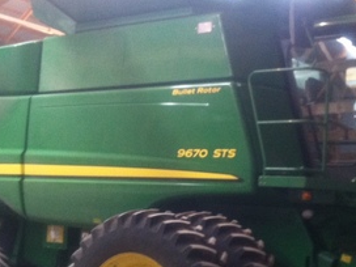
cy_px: 177
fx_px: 720
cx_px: 182
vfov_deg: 20.9
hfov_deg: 27.8
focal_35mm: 70
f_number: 2.8
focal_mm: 3.85
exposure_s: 1/15
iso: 320
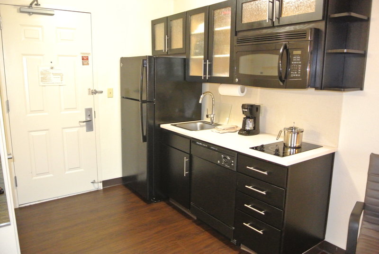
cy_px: 127
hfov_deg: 67.3
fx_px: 285
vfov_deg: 48.1
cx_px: 190
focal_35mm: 27
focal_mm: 10
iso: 2500
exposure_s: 1/60
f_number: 3.5
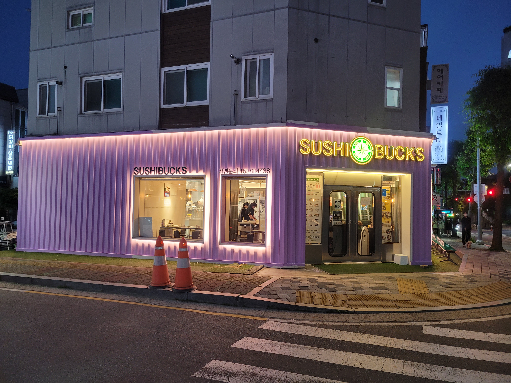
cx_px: 256
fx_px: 384
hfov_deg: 67.3
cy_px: 192
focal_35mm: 26
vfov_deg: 53.1
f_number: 1.8
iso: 250
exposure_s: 1/60
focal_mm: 5.4
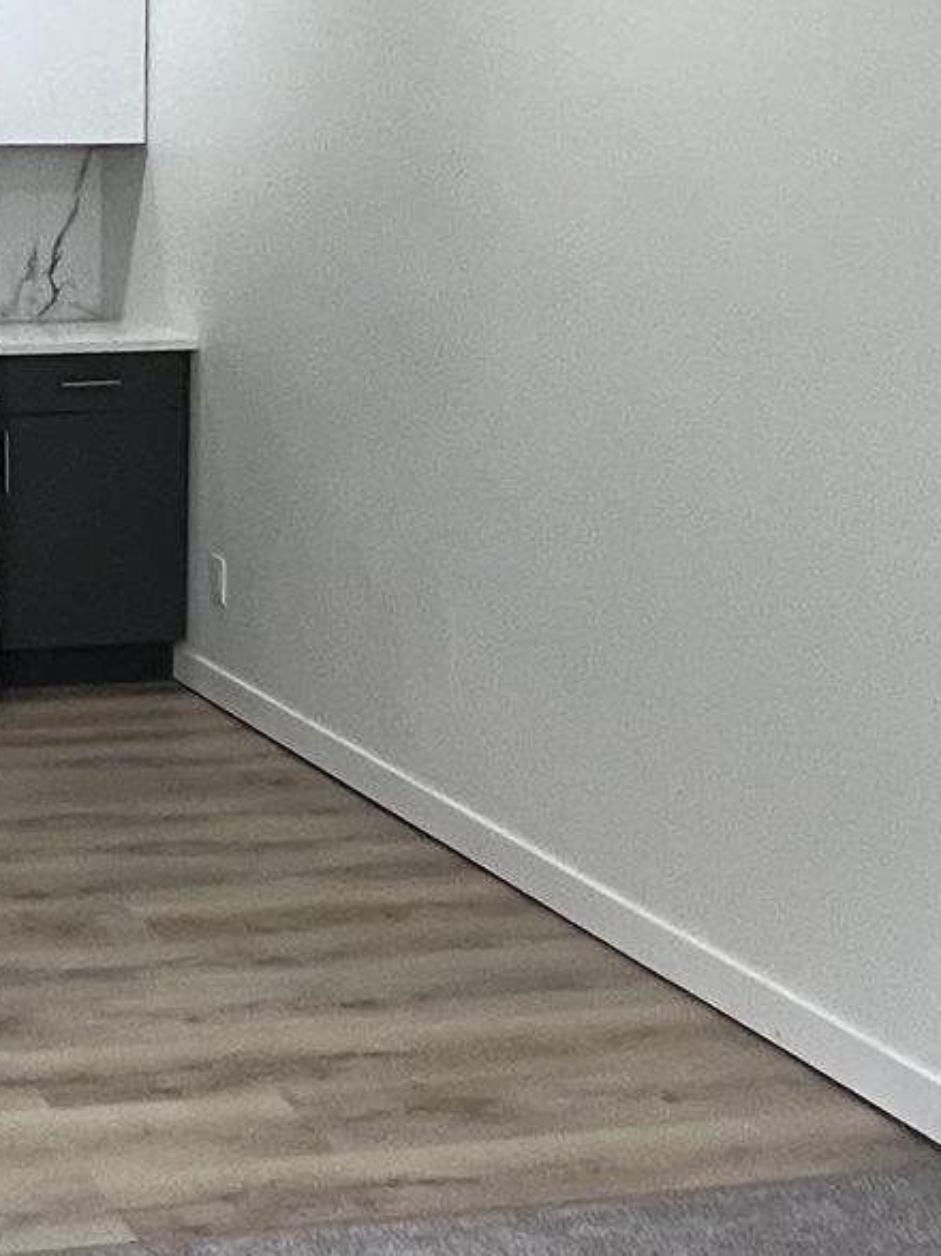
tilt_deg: -3.8
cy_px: 304
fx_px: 1849
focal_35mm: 51
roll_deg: +0.0
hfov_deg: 23.4
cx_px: -441
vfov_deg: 36.6
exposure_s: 1/60
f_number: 1.8
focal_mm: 1.57
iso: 250
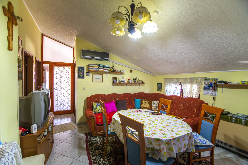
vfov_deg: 73.8
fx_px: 110
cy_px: 82
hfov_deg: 96.7
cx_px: 124
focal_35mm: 16
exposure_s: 1/60
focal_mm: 16
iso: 450
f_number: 4
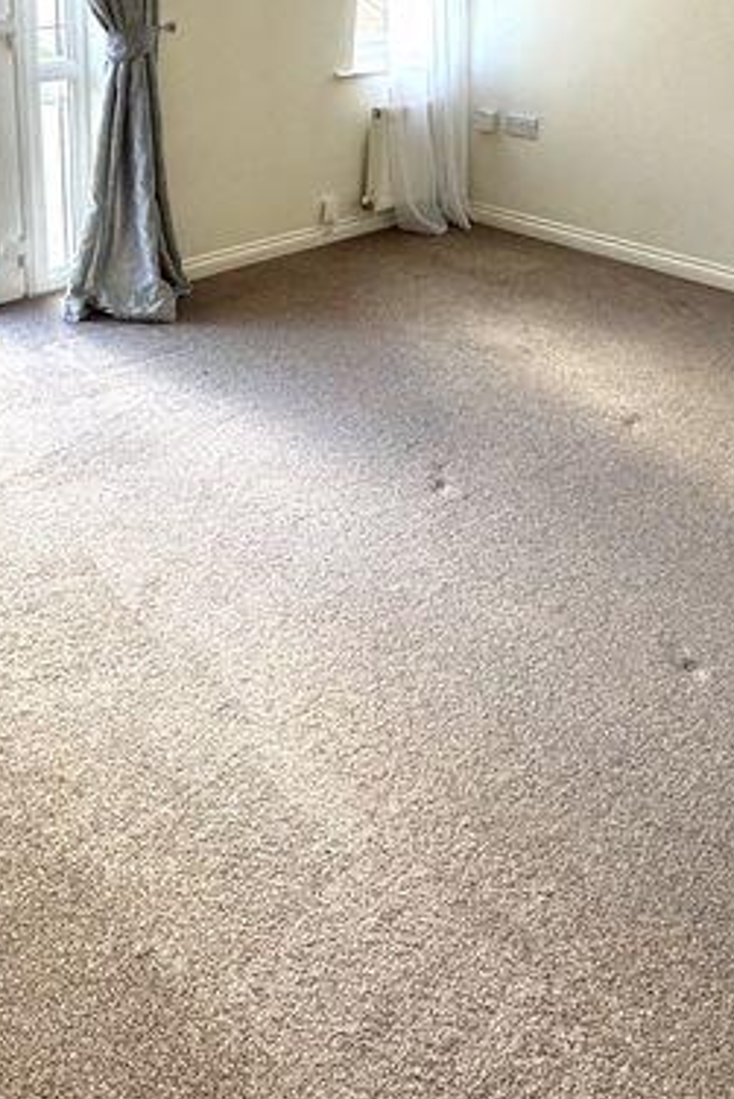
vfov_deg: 56.4
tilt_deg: -18.8
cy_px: 240
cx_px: 146
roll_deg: +0.2
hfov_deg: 40.6
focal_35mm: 31
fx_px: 947
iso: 100
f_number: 2.2
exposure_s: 1/99
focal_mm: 2.22
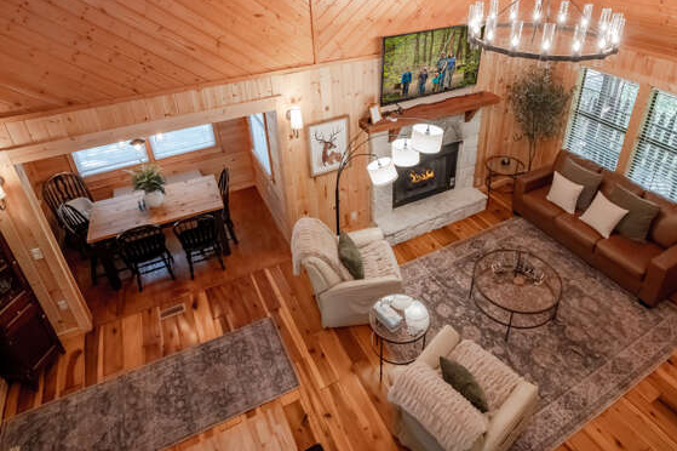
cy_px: 152
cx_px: 378
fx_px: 413
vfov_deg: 56.0
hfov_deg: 78.3
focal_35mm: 22
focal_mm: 16
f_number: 6.3
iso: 2500
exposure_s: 1/60
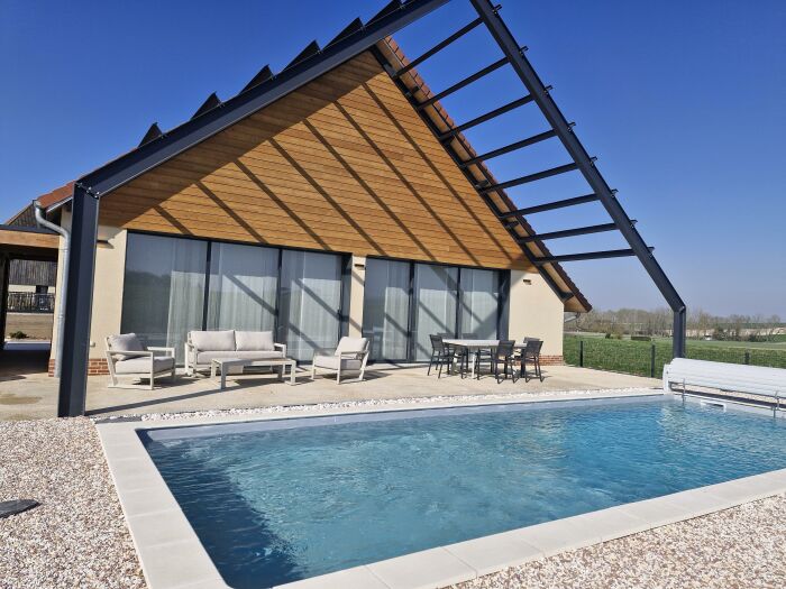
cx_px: 393
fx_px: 522
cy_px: 294
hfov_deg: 73.9
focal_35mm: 23
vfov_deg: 58.9
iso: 50
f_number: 1.8
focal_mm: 5.54
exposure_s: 1/2984
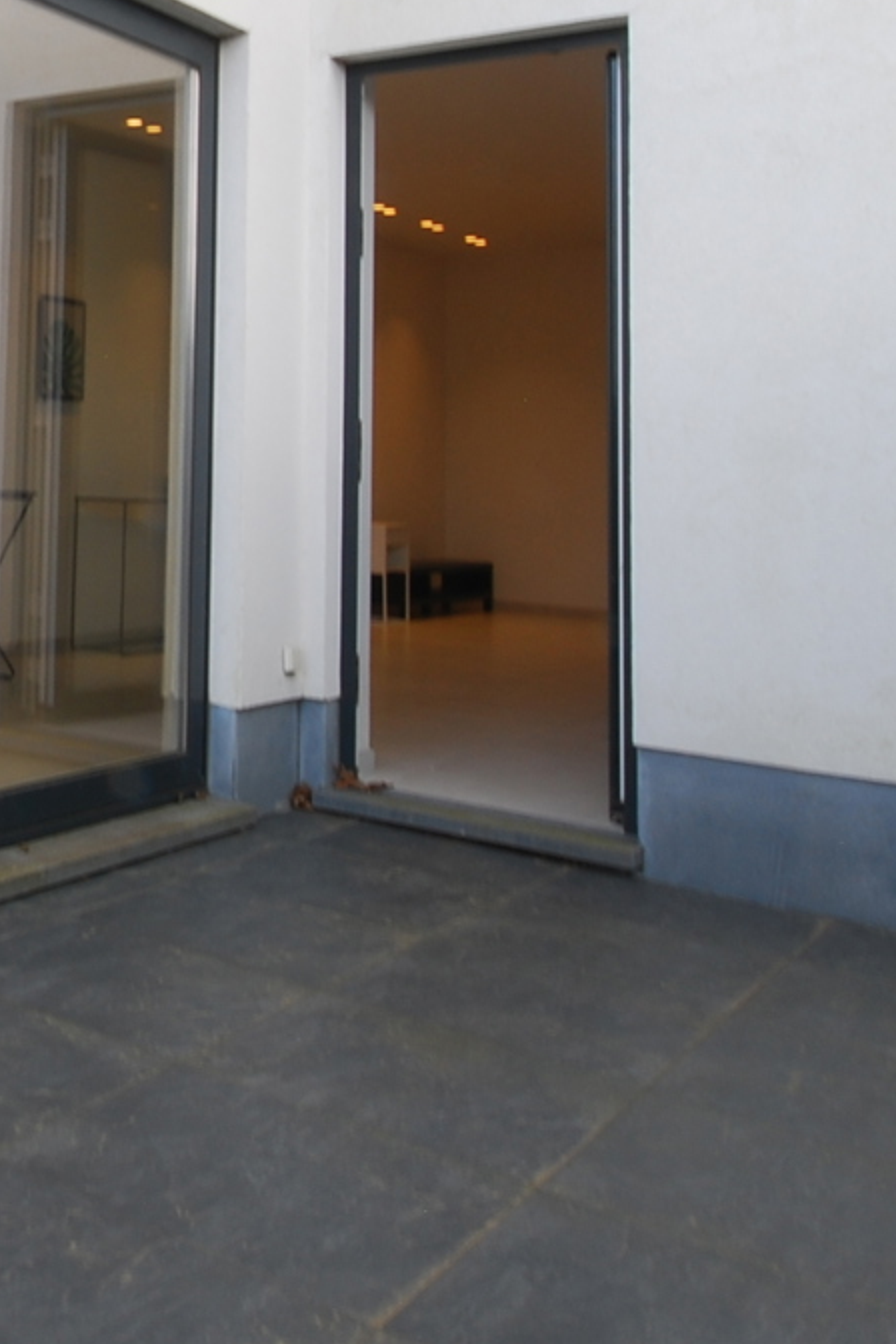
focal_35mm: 40
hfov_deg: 26.7
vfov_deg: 46.6
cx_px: -345
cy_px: 322
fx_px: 1493
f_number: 22
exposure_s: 1/2
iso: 100
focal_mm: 10
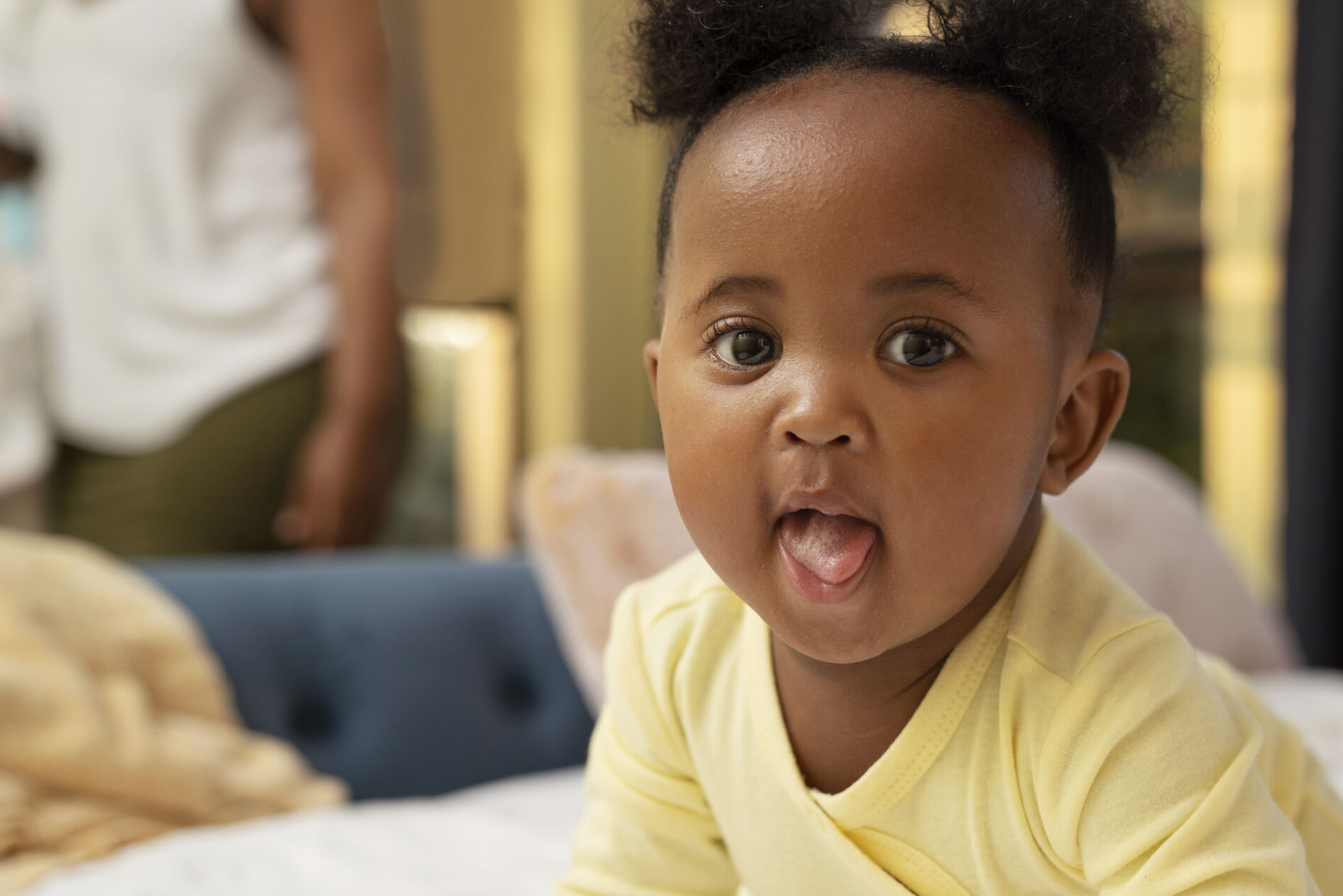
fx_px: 2164
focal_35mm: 58
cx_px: 901
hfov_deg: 34.2
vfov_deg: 23.4
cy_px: 534
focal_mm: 43
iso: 320
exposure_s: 1/160
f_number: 3.2
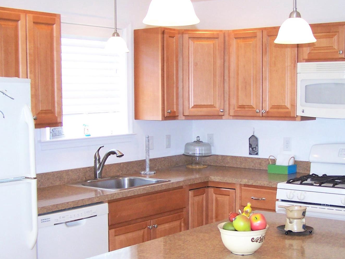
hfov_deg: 32.6
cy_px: 165
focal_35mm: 59
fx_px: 588
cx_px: 204
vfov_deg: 24.7
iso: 140
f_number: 2.8
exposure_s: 1/60
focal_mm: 6.3
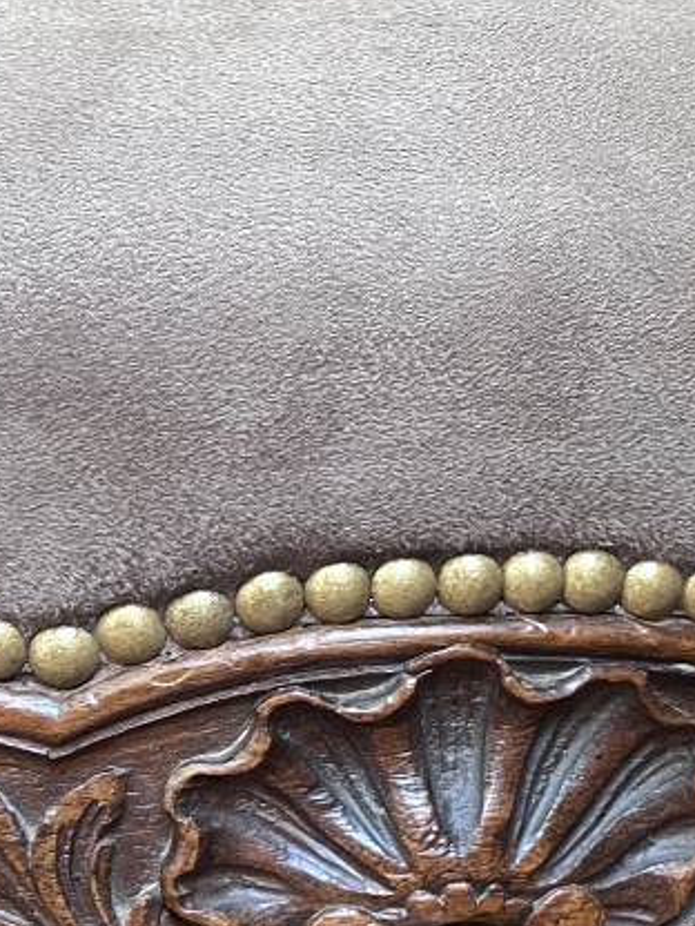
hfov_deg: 19.6
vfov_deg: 25.8
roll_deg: -0.1
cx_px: 472
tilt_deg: -8.5
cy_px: 287
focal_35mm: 75
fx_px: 2008
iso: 320
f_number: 1.6
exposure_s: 1/60
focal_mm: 5.1
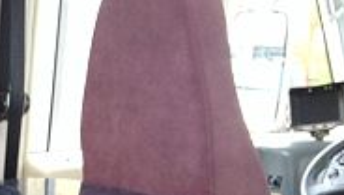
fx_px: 1041
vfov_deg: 10.3
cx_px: -135
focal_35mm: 114
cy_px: 295
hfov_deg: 17.3
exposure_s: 1/20
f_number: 2.4
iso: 100
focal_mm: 4.28
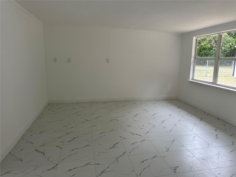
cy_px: 88
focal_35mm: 24
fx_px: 164
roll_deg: -0.4
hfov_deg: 71.6
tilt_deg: -10.4
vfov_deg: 56.8
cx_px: 118
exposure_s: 1/341
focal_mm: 6.86
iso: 80
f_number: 1.78
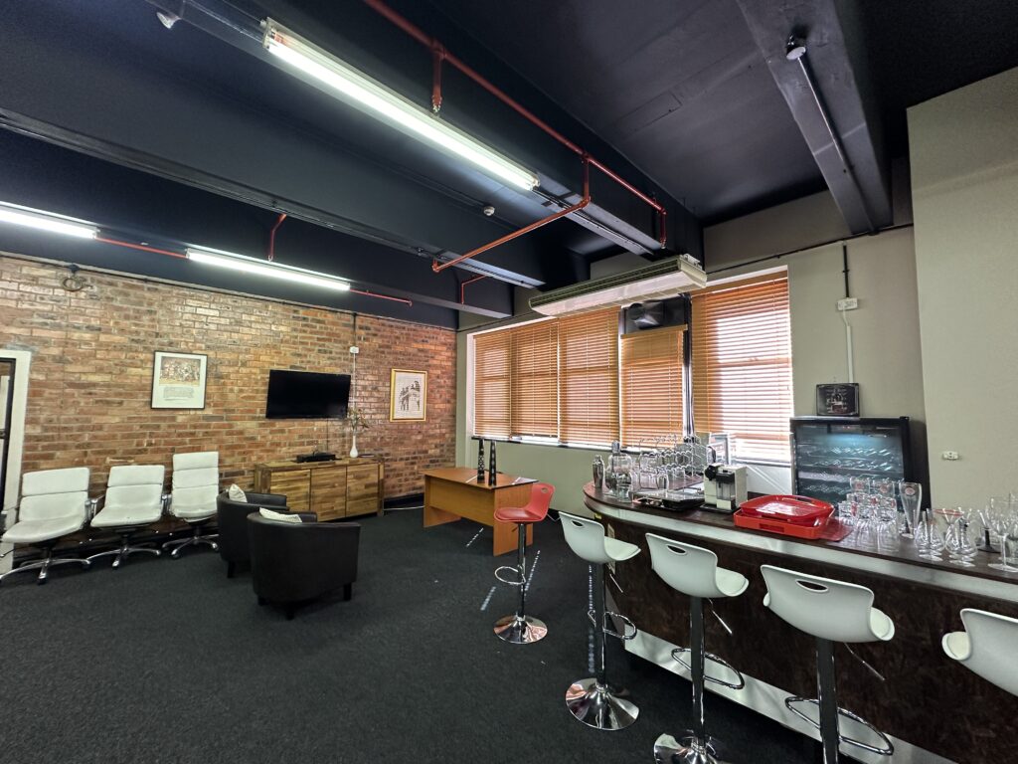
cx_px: 509
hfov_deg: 102.1
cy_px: 382
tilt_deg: +4.6
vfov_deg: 85.7
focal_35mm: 14
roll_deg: +0.1
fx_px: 412
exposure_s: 1/50
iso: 160
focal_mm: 2.22
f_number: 2.2
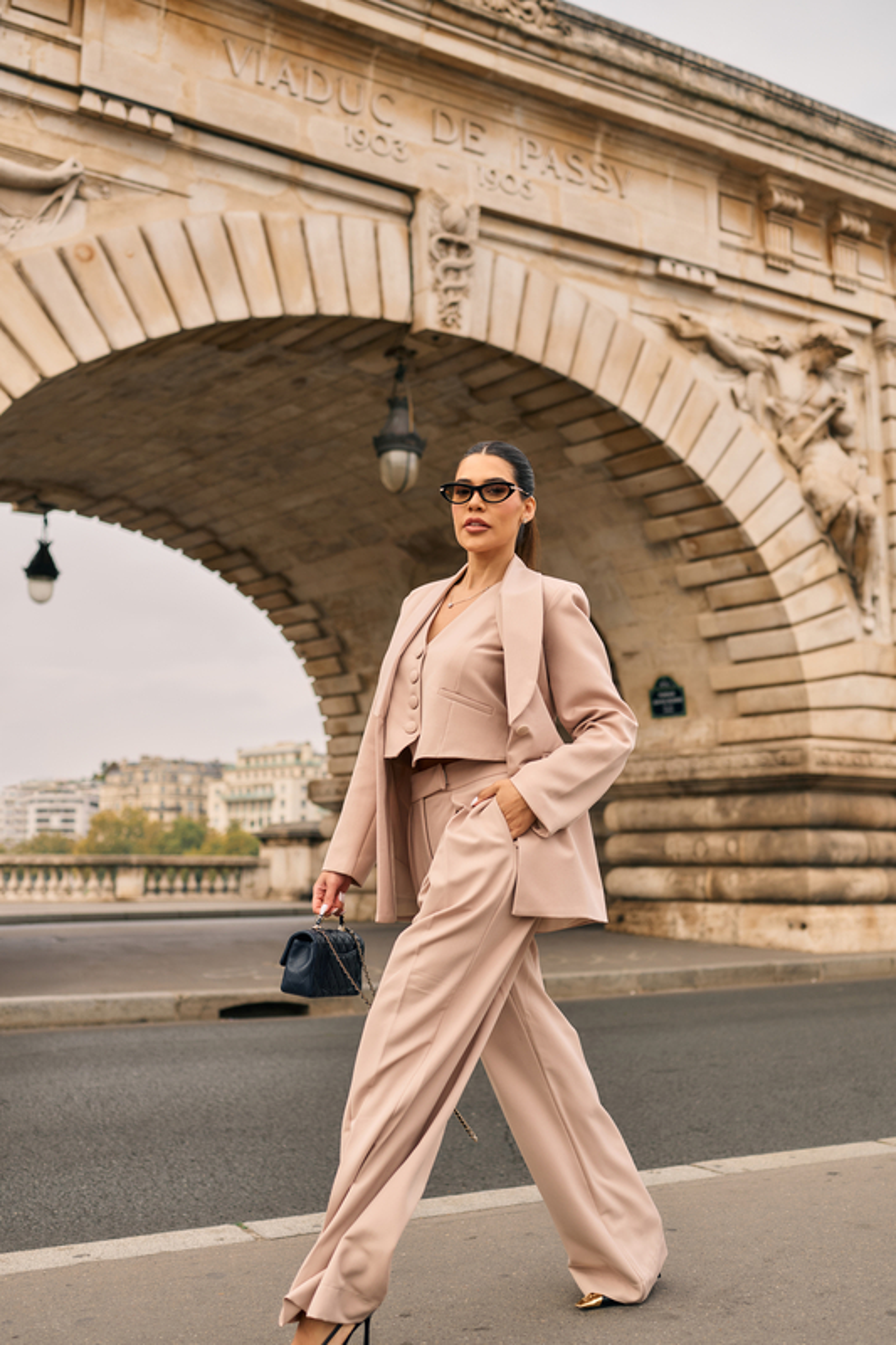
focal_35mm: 35
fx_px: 1307
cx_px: 448
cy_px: 672
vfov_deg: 54.4
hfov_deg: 37.8
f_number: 2.5
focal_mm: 35
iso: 100
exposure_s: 1/1250
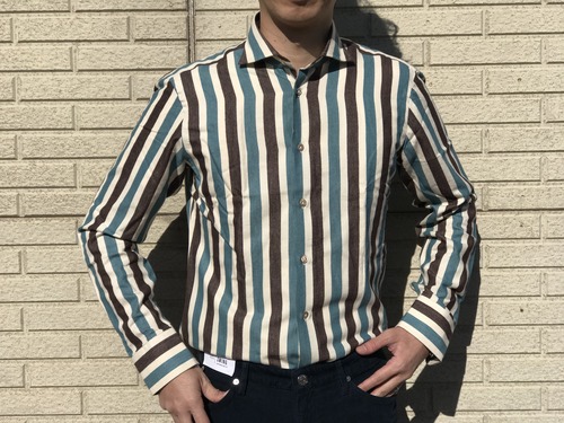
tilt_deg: -3.2
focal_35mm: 57
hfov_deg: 33.8
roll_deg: +1.1
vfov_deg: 25.7
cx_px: 282
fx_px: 929
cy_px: 212
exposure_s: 1/2457
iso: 20
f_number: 2.8
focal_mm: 6.6
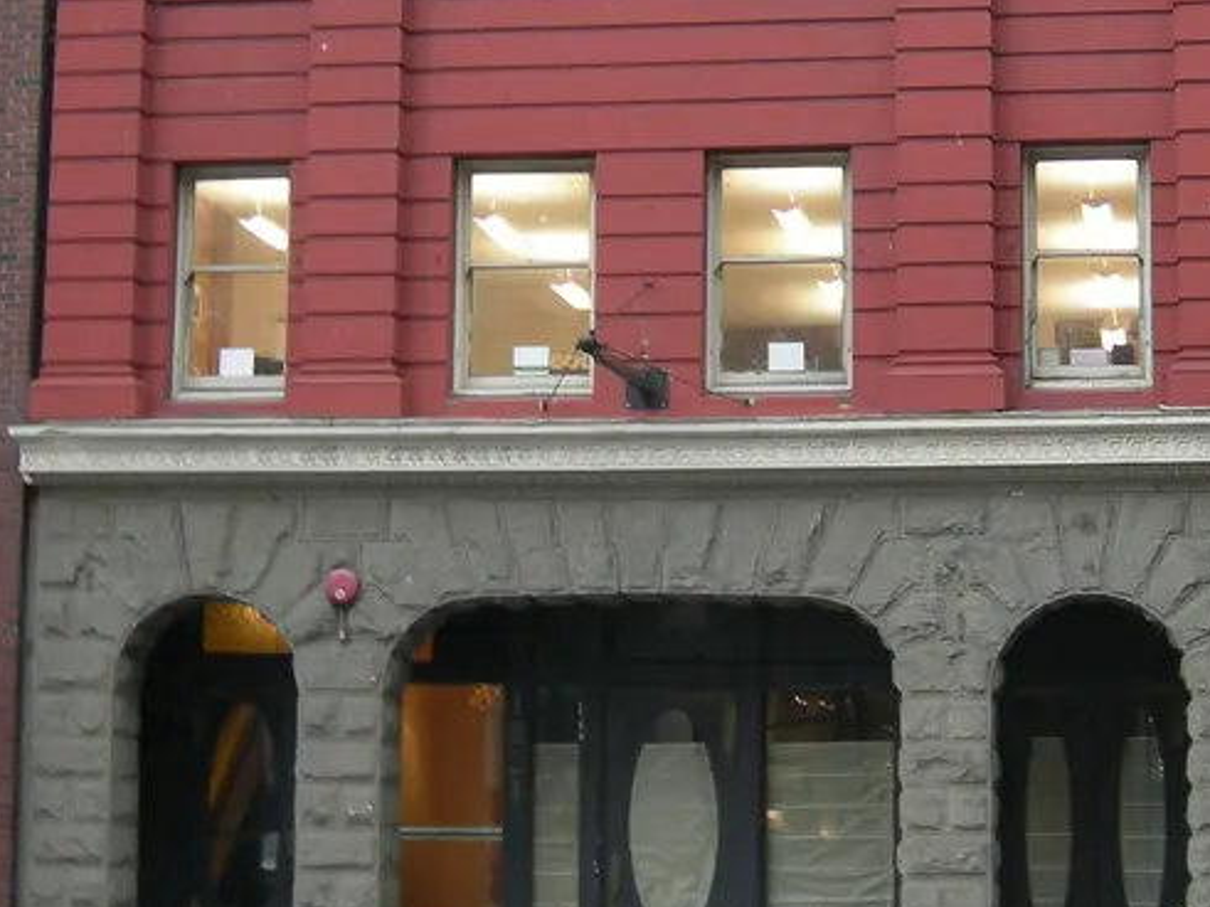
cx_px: 789
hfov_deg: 22.2
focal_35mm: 88
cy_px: 313
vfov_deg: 16.7
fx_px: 3075
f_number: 2.7
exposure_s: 1/15.6
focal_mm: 7.5
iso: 64
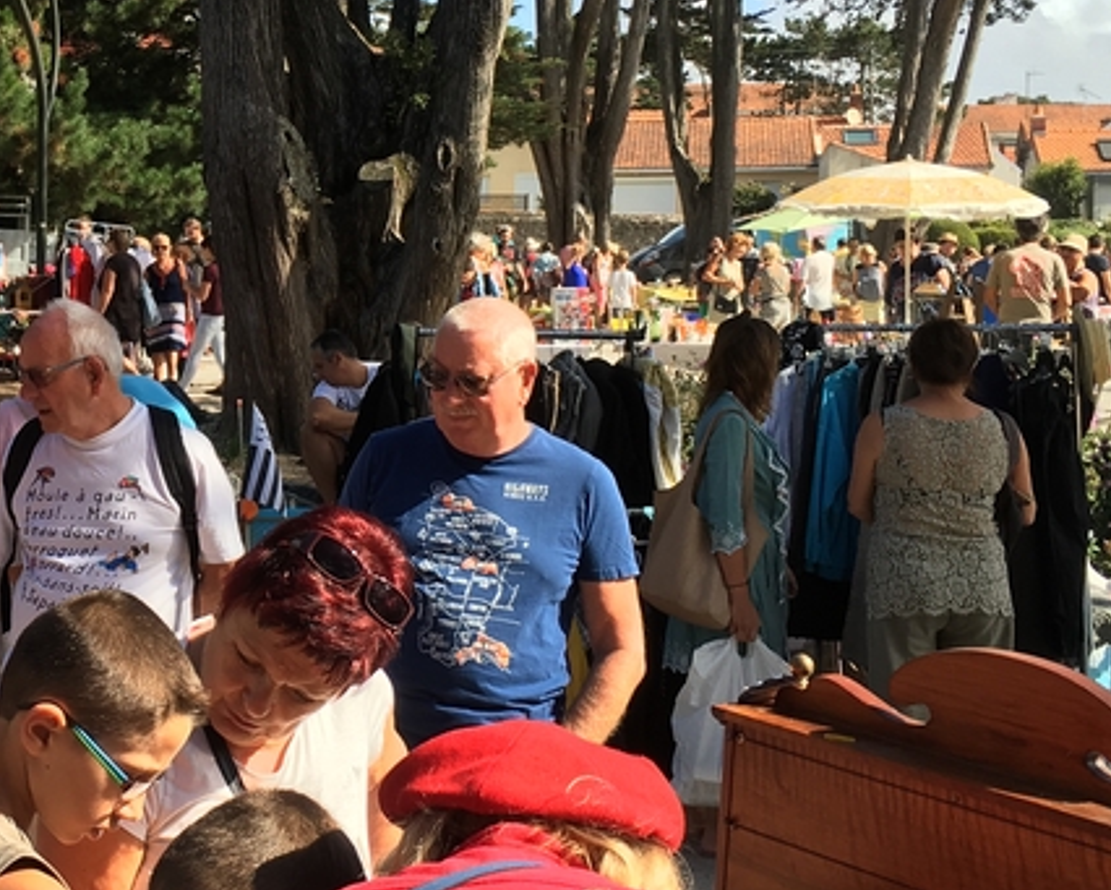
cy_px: 308
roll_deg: -0.1
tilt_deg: -0.4
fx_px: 2236
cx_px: 86
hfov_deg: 26.8
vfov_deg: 22.4
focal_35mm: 68
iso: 25
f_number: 2.2
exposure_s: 1/615
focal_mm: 4.15
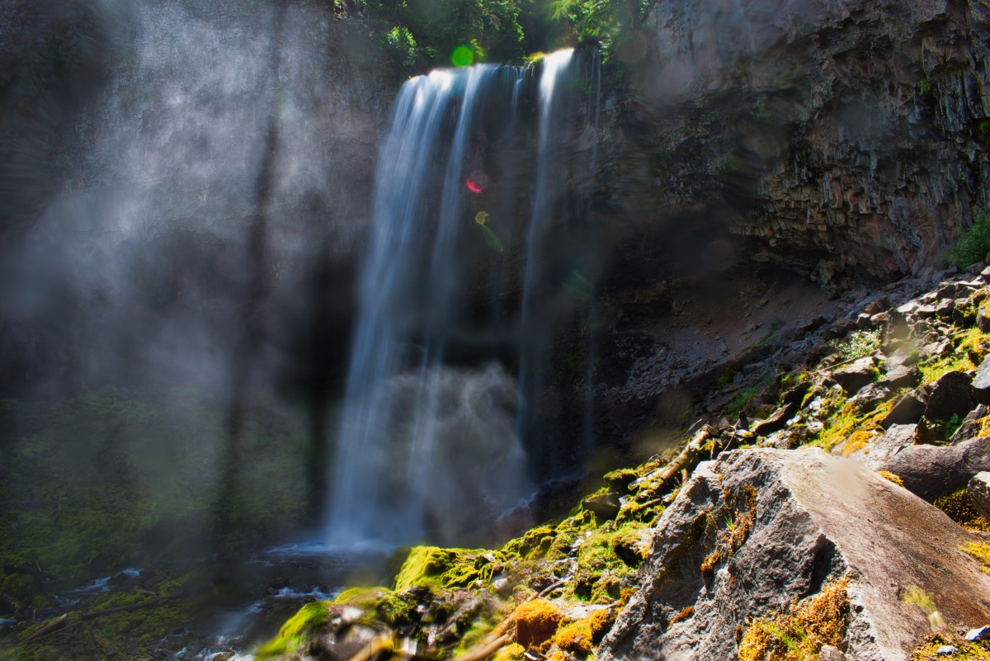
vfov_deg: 48.0
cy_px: 330
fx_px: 743
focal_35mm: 27
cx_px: 495
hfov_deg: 67.4
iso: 100
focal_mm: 18
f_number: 22
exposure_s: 1/4
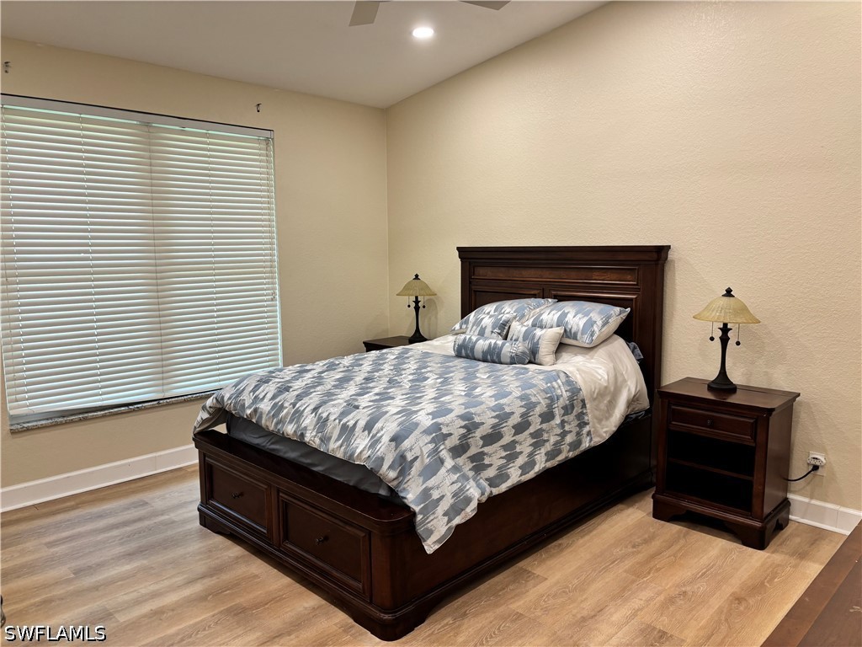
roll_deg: +0.1
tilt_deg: -6.5
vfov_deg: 53.1
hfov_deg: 67.3
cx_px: 431
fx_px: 647
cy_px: 324
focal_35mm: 26
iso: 80
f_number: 1.6
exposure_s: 1/60
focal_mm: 5.96
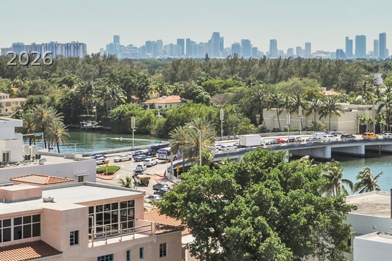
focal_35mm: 90
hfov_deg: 22.5
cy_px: 57
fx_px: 979
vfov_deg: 15.1
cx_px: 287
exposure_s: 1/1000
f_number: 8
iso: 200
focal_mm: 35
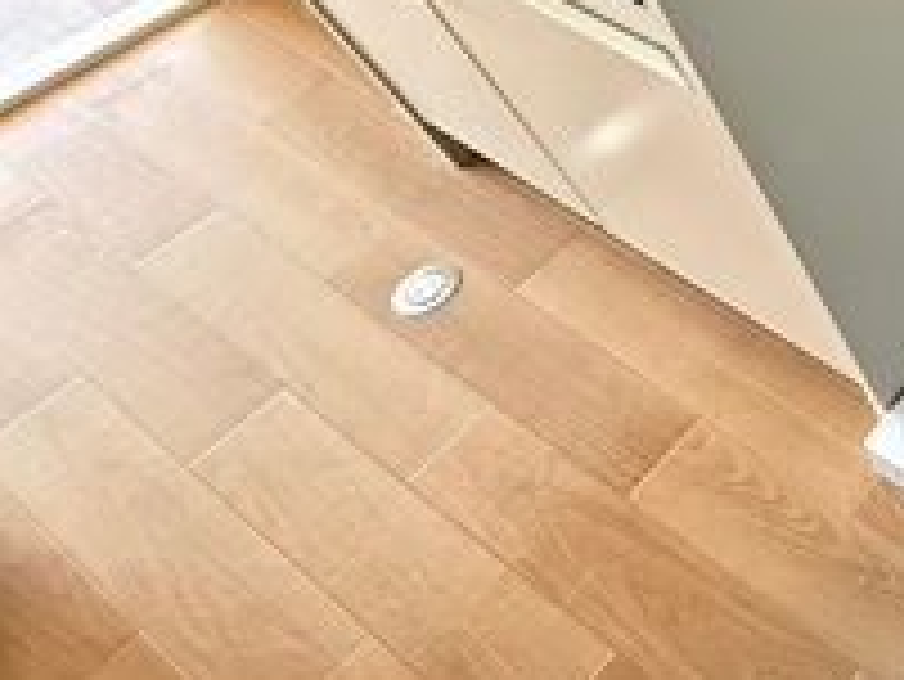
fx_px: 1019
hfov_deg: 31.9
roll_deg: -1.8
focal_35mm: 39
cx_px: 1255
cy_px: -9
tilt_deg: -42.8
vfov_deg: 33.5
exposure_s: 1/60
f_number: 2.2
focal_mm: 2.22
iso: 800
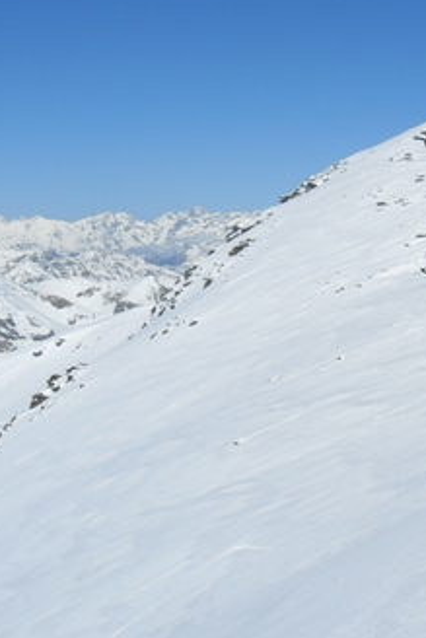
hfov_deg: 18.4
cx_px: 486
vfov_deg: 28.4
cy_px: 329
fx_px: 1259
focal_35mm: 71
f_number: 7
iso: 80
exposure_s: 1/750
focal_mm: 6.3
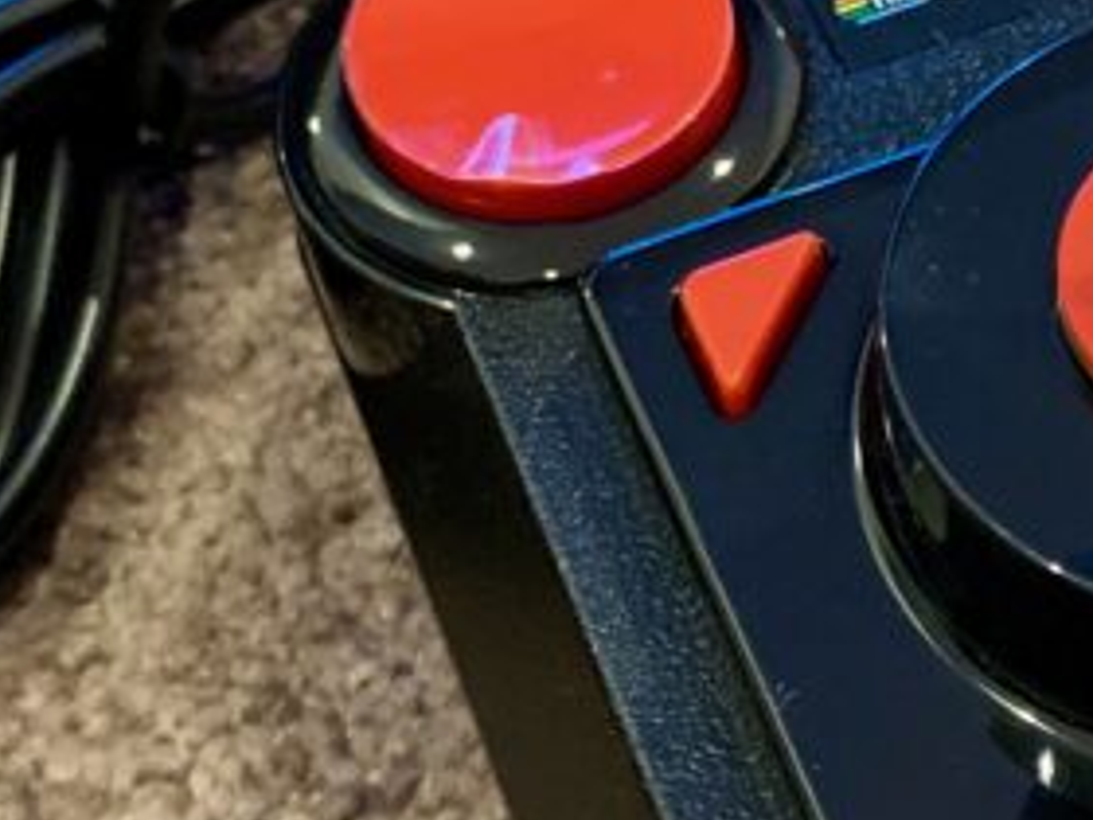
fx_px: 3000
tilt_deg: -55.9
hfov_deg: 19.8
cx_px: 1167
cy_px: 426
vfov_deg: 15.6
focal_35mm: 95
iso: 640
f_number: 1.8
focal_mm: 4.25
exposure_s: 1/25
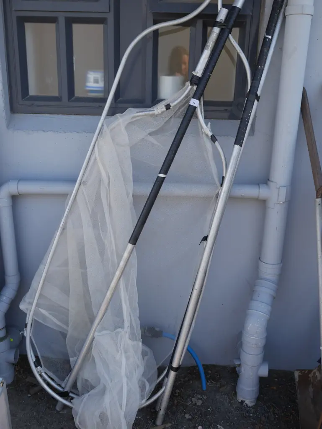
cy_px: 214
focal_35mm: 34
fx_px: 421
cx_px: 161
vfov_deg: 53.9
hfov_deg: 41.8
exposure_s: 1/200
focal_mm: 17
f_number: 5.6
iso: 200
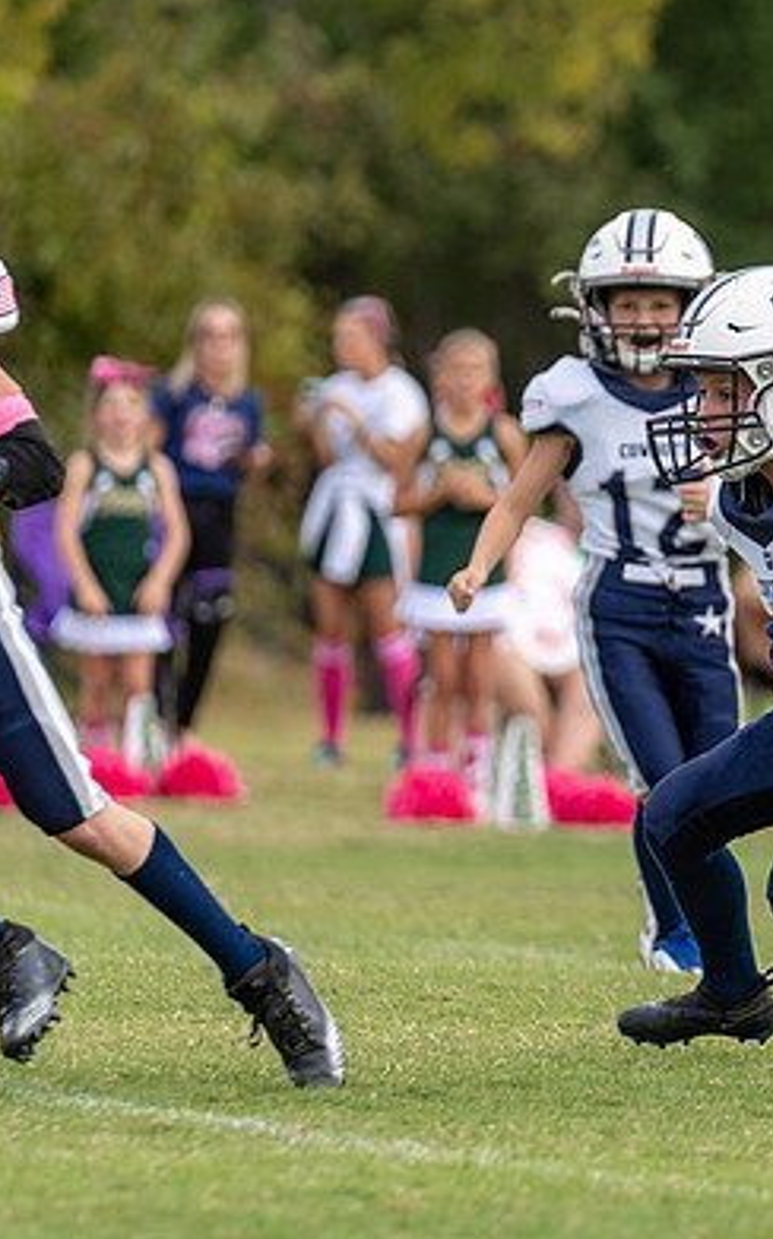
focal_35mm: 537
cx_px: 982
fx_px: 18121
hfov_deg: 2.4
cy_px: 604
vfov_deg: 3.9
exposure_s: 1/1250
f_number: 3.5
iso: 200
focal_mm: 200
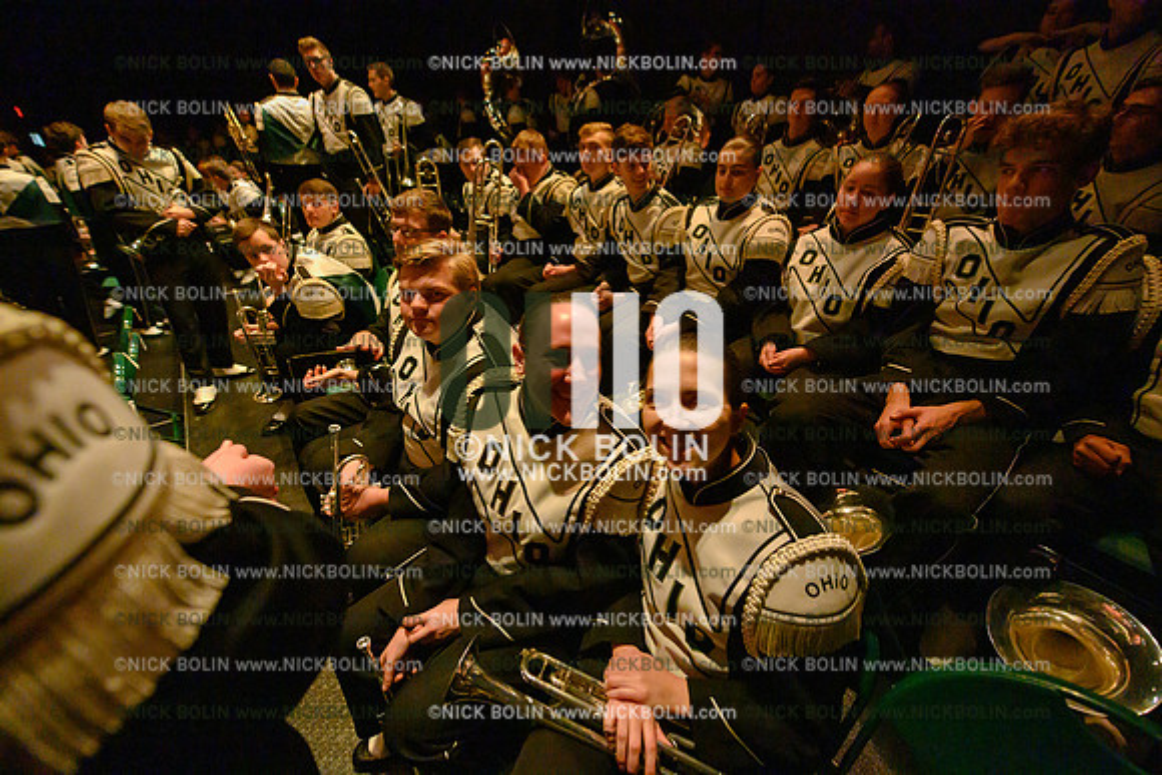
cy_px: 388
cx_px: 581
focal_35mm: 14
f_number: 2.8
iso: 25600
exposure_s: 1/320
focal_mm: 14
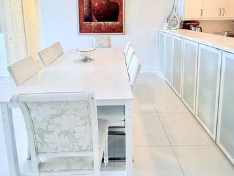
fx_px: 169
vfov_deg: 52.2
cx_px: 116
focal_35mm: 25
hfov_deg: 69.4
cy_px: 41
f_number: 2.2
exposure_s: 1/60
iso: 500
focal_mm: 2.22
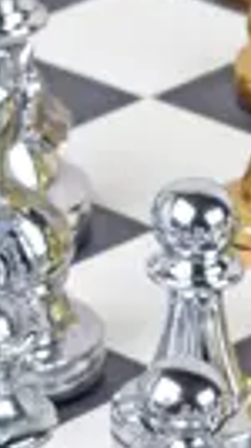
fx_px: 3824
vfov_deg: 6.7
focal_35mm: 322
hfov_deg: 3.7
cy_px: 520
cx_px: 435
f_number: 16
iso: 800
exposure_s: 1/25
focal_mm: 55
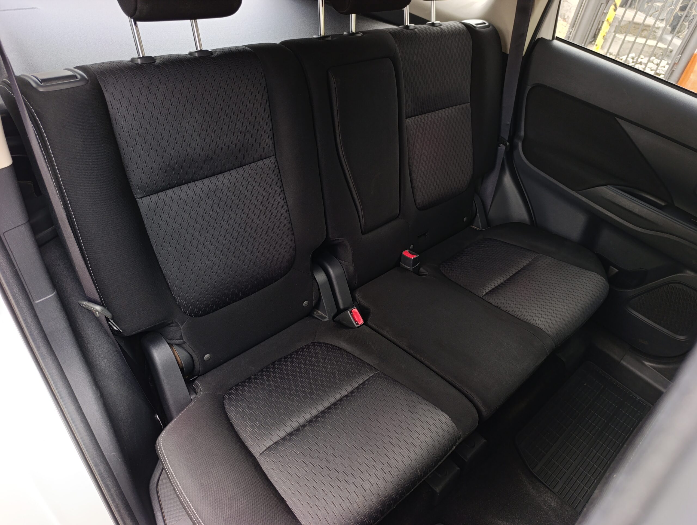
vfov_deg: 59.0
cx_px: 348
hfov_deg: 73.8
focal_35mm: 23
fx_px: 464
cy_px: 262
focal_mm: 6.14
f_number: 1.6
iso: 320
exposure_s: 1/100
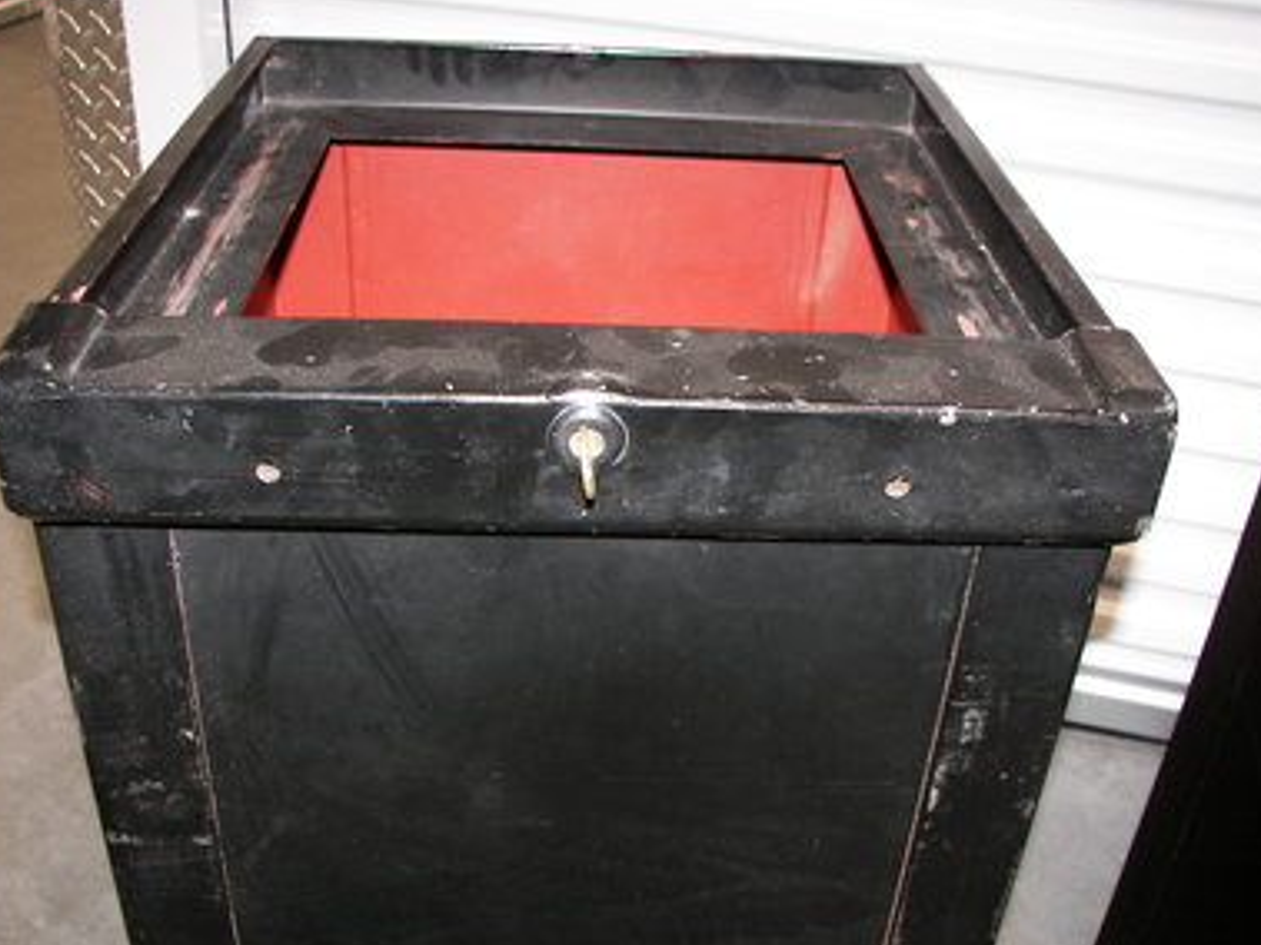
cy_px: 459
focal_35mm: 38
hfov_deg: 49.0
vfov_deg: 37.7
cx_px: 619
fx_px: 1384
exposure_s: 1/30
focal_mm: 6
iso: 100
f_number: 2.8
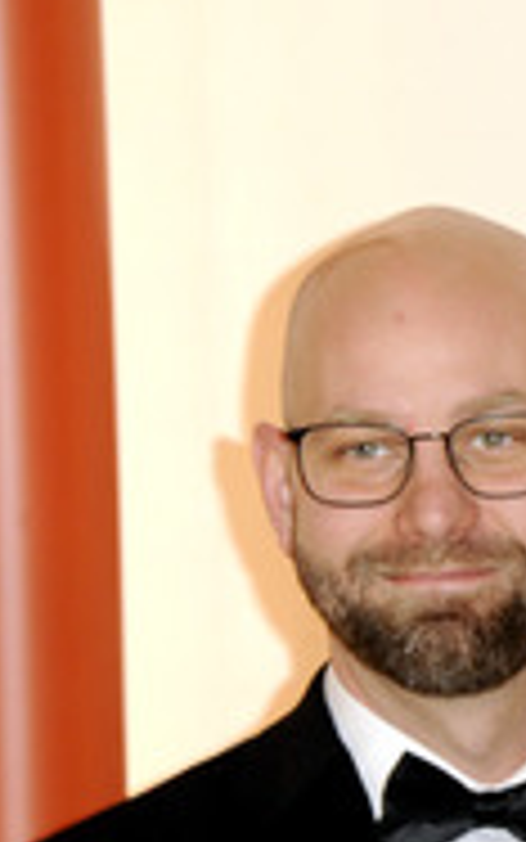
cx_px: 985
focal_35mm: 307
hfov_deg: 4.2
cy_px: 626
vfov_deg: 6.8
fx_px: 7036
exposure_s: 1/250
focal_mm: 125
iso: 1600
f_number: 6.3
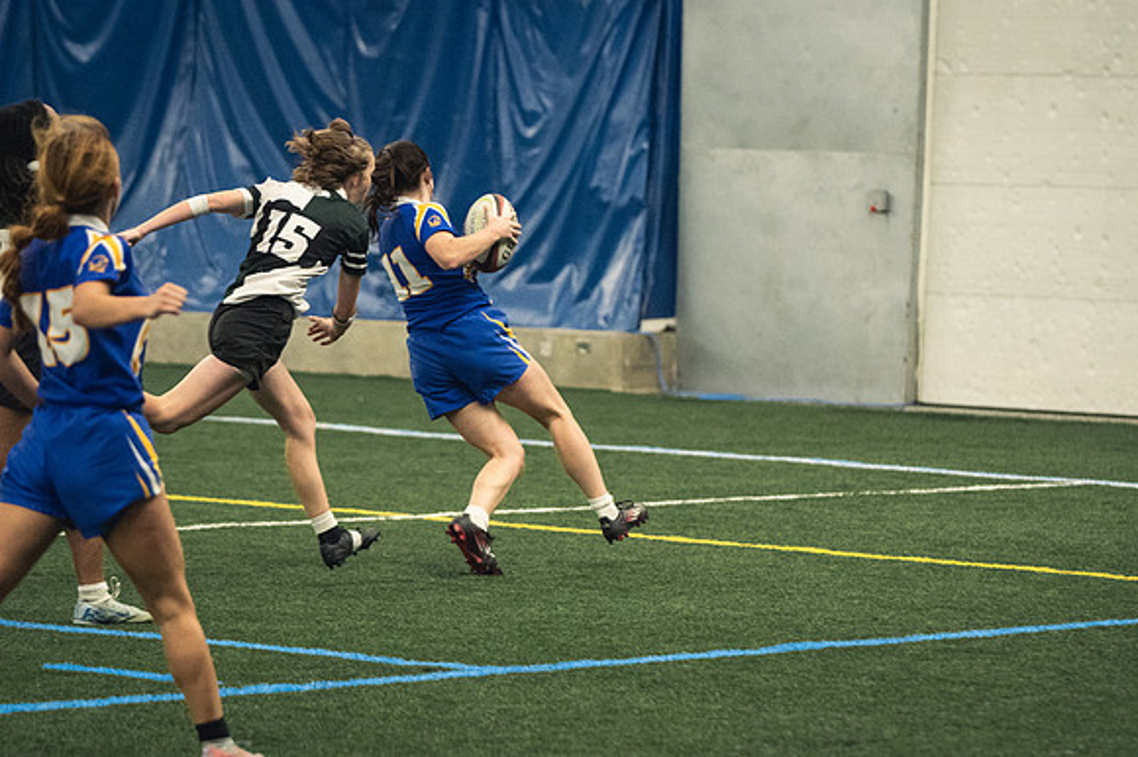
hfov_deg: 11.2
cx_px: 569
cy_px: 378
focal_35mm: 183
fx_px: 5781
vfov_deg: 7.5
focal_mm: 122
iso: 8000
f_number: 2.8
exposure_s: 1/500
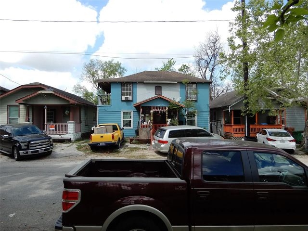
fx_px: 214
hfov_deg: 71.6
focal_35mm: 24
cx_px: 154
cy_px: 116
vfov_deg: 56.8
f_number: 3.4
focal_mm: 4.3
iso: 80
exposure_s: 1/640
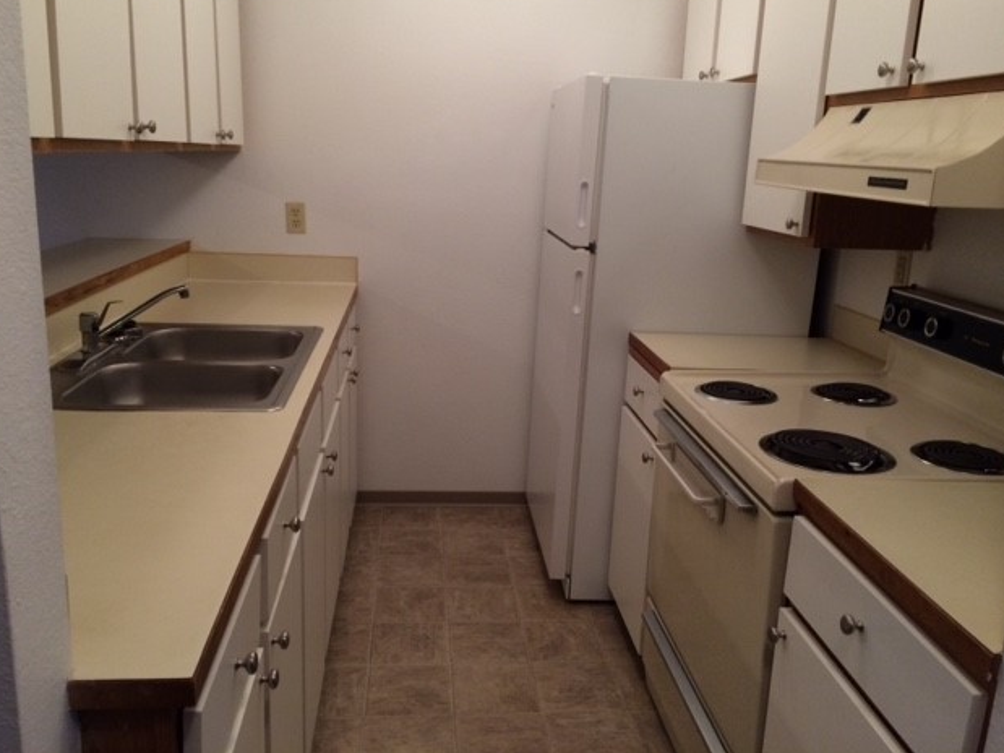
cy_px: 365
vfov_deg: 46.8
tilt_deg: -13.7
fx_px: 870
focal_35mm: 30
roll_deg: -1.2
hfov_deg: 60.0
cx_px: 496
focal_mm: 4.15
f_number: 2.2
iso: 160
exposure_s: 1/30
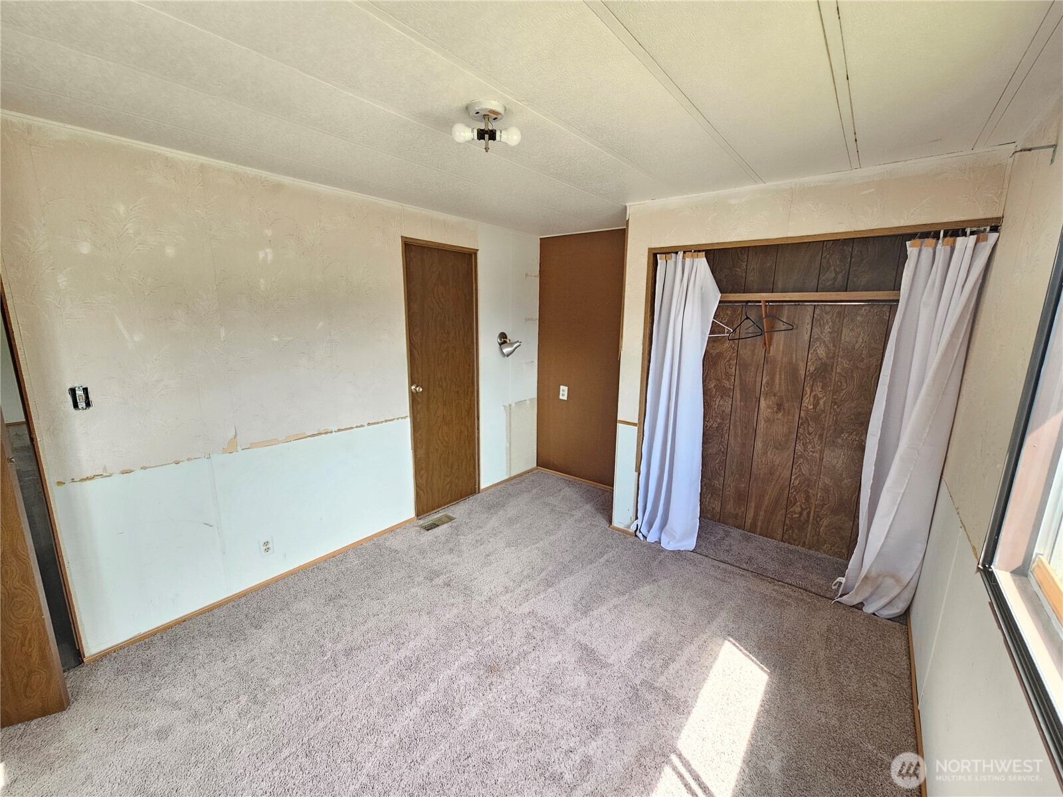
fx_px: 399
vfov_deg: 89.9
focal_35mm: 13
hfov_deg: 106.2
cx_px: 532
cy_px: 398
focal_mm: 2.2
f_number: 2.2
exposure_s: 1/77.4
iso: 80
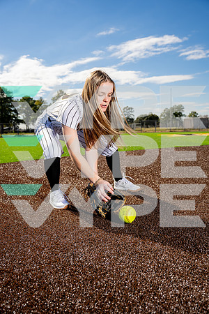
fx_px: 261
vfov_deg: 61.9
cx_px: 104
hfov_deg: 43.6
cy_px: 157
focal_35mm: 30
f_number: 4
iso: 100
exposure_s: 1/1000
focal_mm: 30
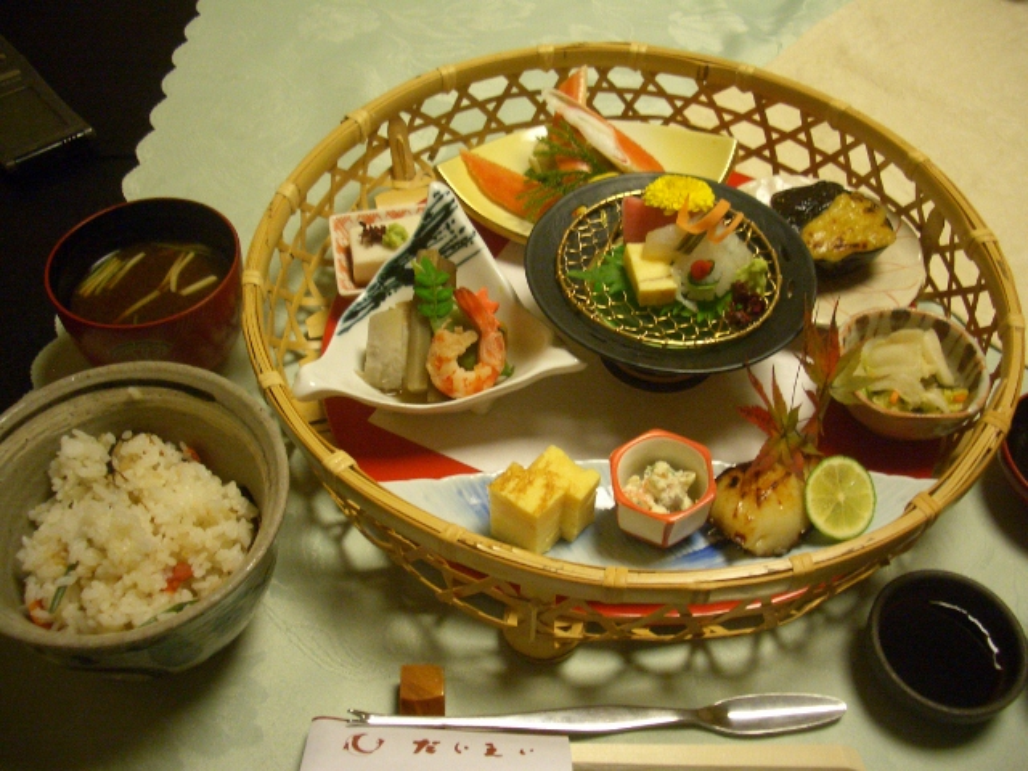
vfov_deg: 40.7
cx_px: 514
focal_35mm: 35
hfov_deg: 52.6
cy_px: 386
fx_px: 1039
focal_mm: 5.8
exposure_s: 1/30
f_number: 2.6
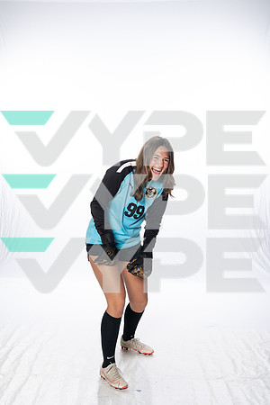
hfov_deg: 27.0
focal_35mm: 50
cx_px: 135
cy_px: 202
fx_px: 562
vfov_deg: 39.6
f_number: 8
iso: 800
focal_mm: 50
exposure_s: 1/250
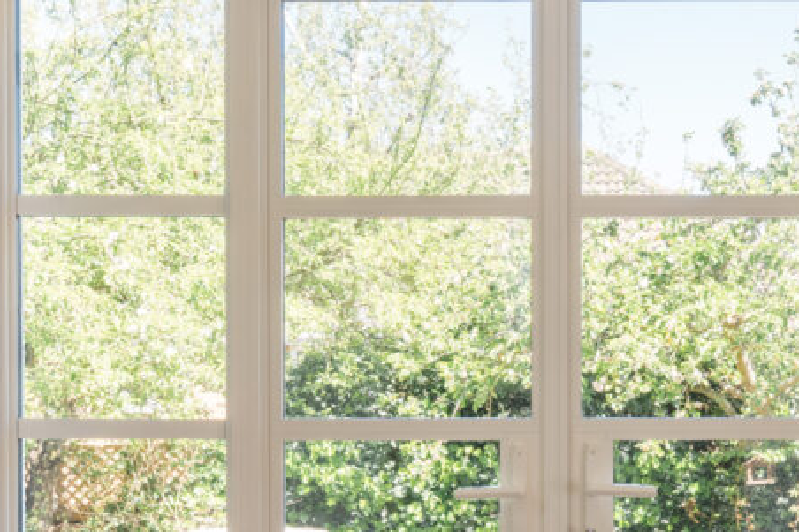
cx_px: 583
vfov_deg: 15.9
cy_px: 438
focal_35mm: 85
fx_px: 1886
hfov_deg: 23.7
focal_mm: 25
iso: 320
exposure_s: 1/100
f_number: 10
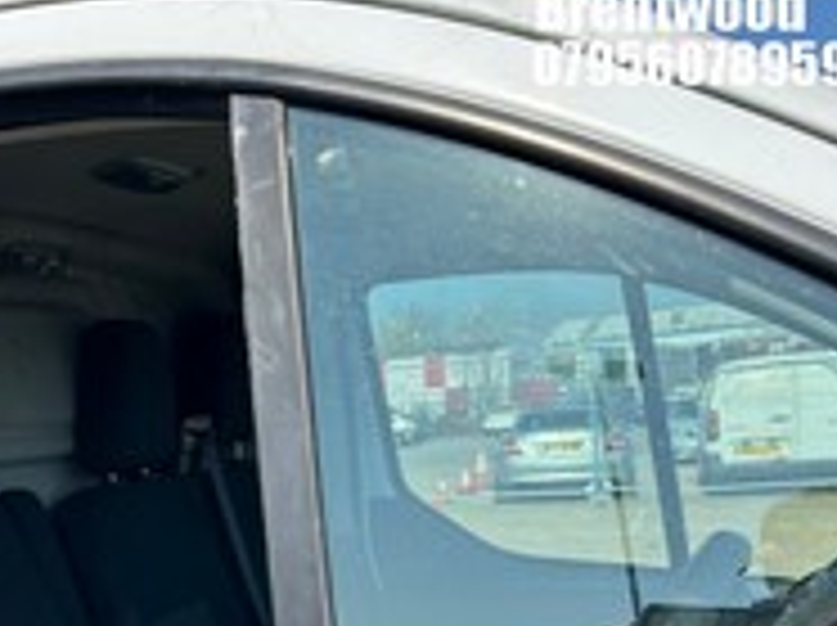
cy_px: 567
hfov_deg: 36.3
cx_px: 68
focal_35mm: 49
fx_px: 1183
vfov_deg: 28.4
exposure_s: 1/4831
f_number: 1.5
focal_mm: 5.7
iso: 50
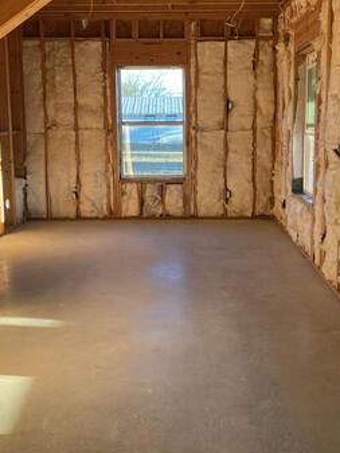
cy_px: 181
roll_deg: +1.0
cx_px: 188
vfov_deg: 49.8
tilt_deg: -5.8
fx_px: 484
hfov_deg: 38.6
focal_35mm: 37
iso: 80
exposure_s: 1/121
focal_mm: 4.25
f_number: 1.8
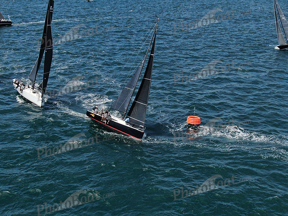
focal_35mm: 48
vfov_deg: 30.3
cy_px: 108
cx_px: 144
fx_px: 399
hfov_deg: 39.7
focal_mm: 8.6
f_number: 3.8
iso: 100
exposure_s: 1/640
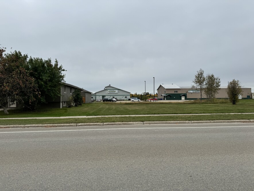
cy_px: 96
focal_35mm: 24
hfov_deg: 71.6
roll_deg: +0.4
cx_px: 127
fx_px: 176
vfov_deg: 56.8
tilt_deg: +1.6
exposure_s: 1/2252
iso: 80
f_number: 1.78
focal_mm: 6.76
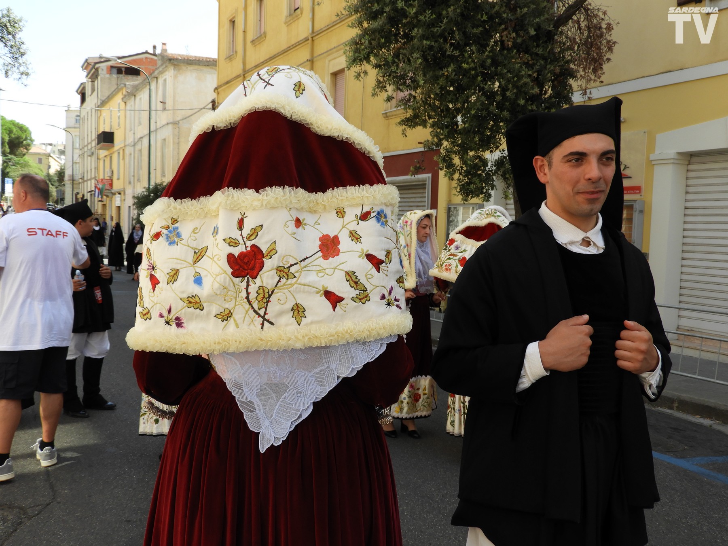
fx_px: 694
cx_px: 364
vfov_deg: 42.9
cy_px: 273
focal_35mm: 33
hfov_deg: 55.4
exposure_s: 1/320
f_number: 3.6
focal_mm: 5.9
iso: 100
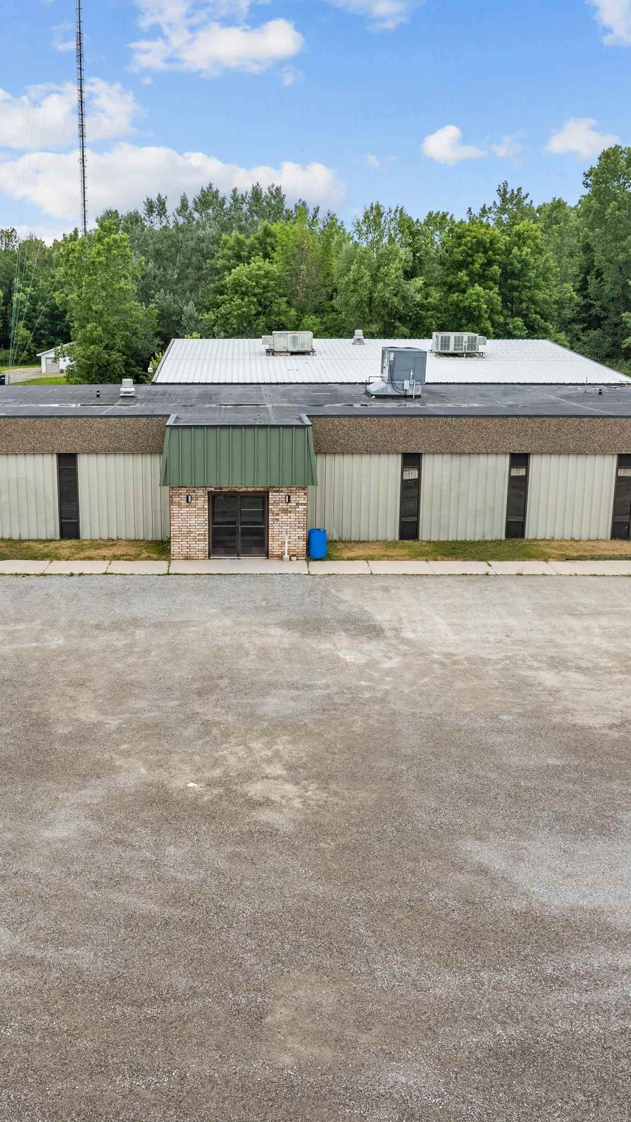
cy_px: 558
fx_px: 1041
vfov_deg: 56.6
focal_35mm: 35
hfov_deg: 33.5
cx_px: 233
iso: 100
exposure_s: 1/400
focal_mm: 8.38
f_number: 2.8
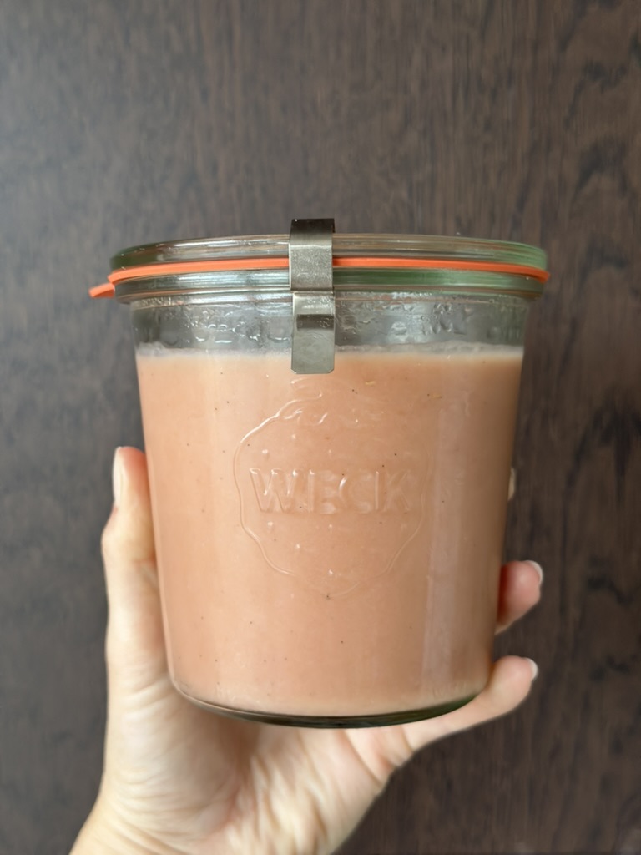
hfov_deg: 30.3
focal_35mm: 48
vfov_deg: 39.7
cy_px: 428
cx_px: 320
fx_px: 1185
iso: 200
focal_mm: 6.86
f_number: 1.78
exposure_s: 1/60
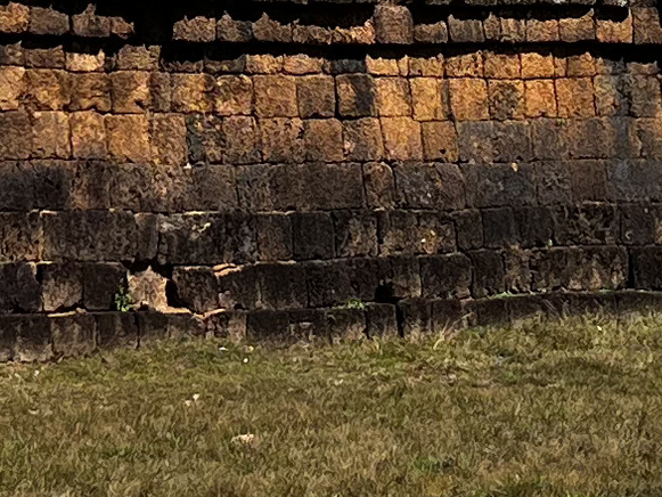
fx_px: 3424
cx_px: 307
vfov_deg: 8.1
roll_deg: +0.9
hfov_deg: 11.0
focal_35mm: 179
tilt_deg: +6.6
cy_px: -262
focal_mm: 5.7
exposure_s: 1/3571
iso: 50
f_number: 1.5
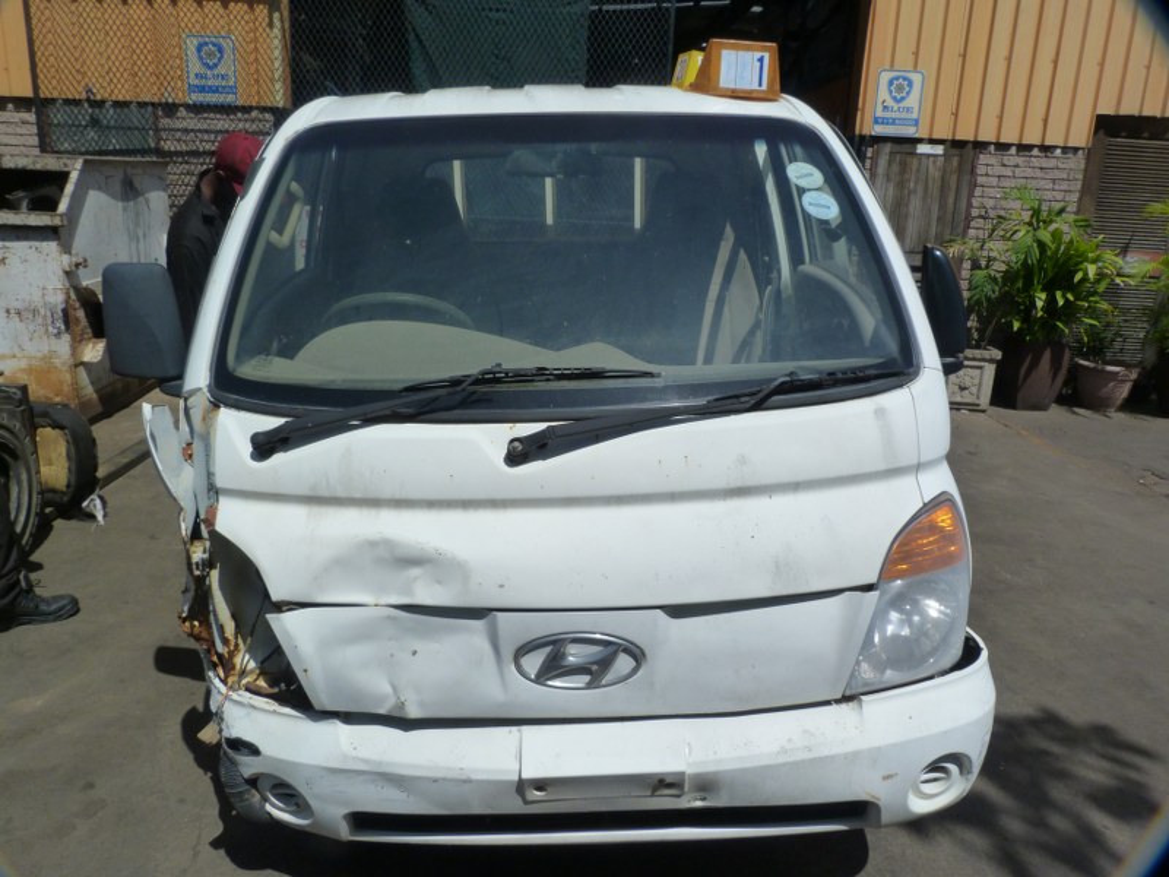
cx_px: 584
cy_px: 438
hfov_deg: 69.4
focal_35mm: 25
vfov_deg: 54.9
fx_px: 844
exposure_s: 1/800
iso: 125
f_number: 5.6
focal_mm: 4.5
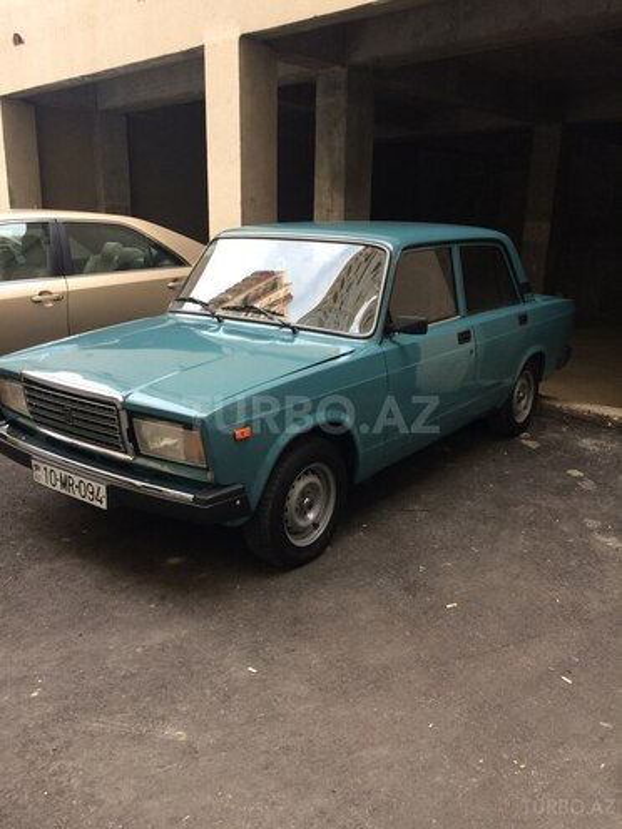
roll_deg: +0.0
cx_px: 311
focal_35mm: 29
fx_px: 695
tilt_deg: -15.3
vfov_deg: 61.7
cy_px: 414
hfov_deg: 48.2
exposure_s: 1/33
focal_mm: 4.15
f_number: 2.2
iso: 32
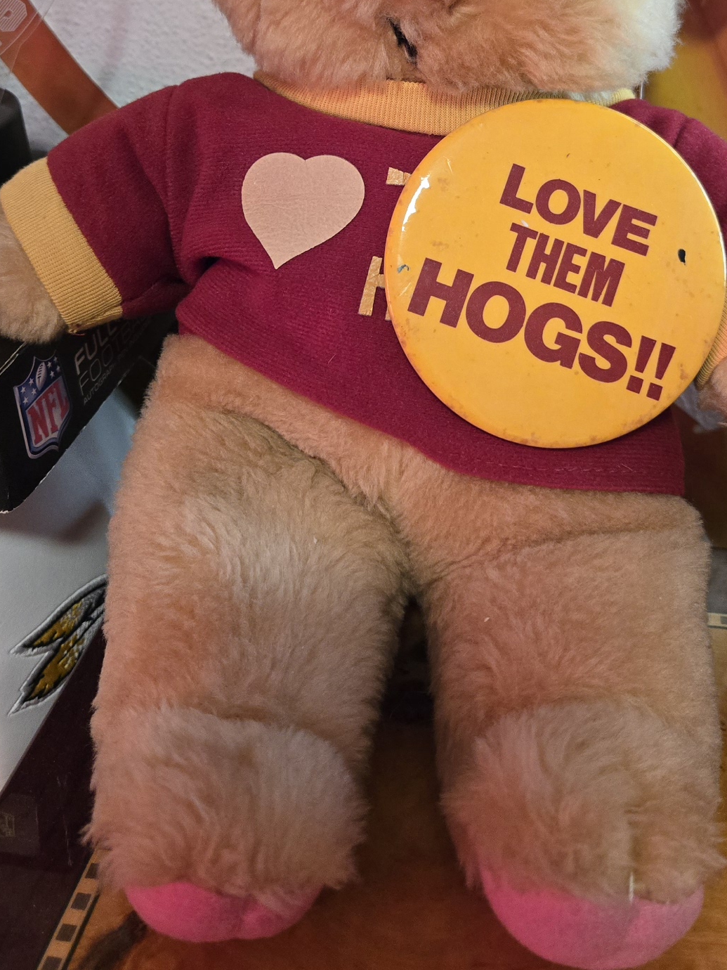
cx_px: 432
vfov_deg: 44.4
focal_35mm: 40
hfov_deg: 35.8
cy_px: 185
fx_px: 1120
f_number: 1.8
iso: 800
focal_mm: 5.4
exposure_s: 1/120
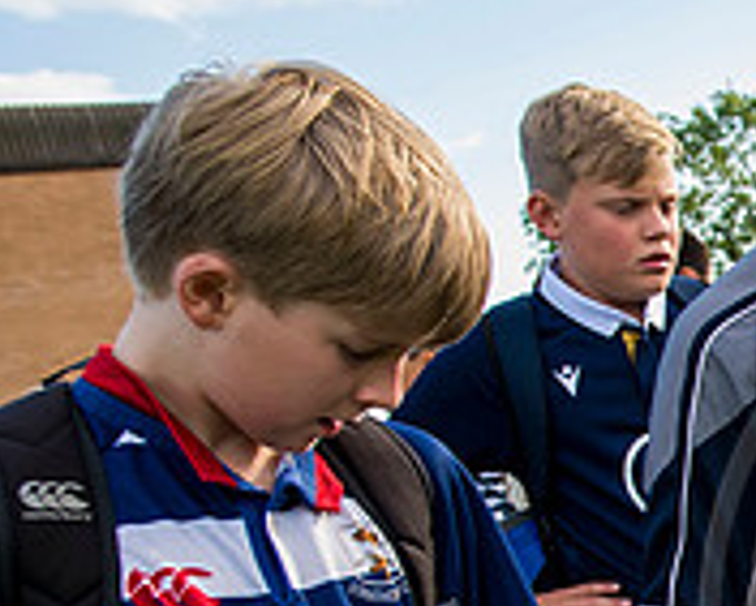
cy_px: 625
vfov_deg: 23.4
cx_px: 1143
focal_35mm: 62
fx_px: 1388
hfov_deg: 23.9
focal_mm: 20
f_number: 4
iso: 400
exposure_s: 1/640
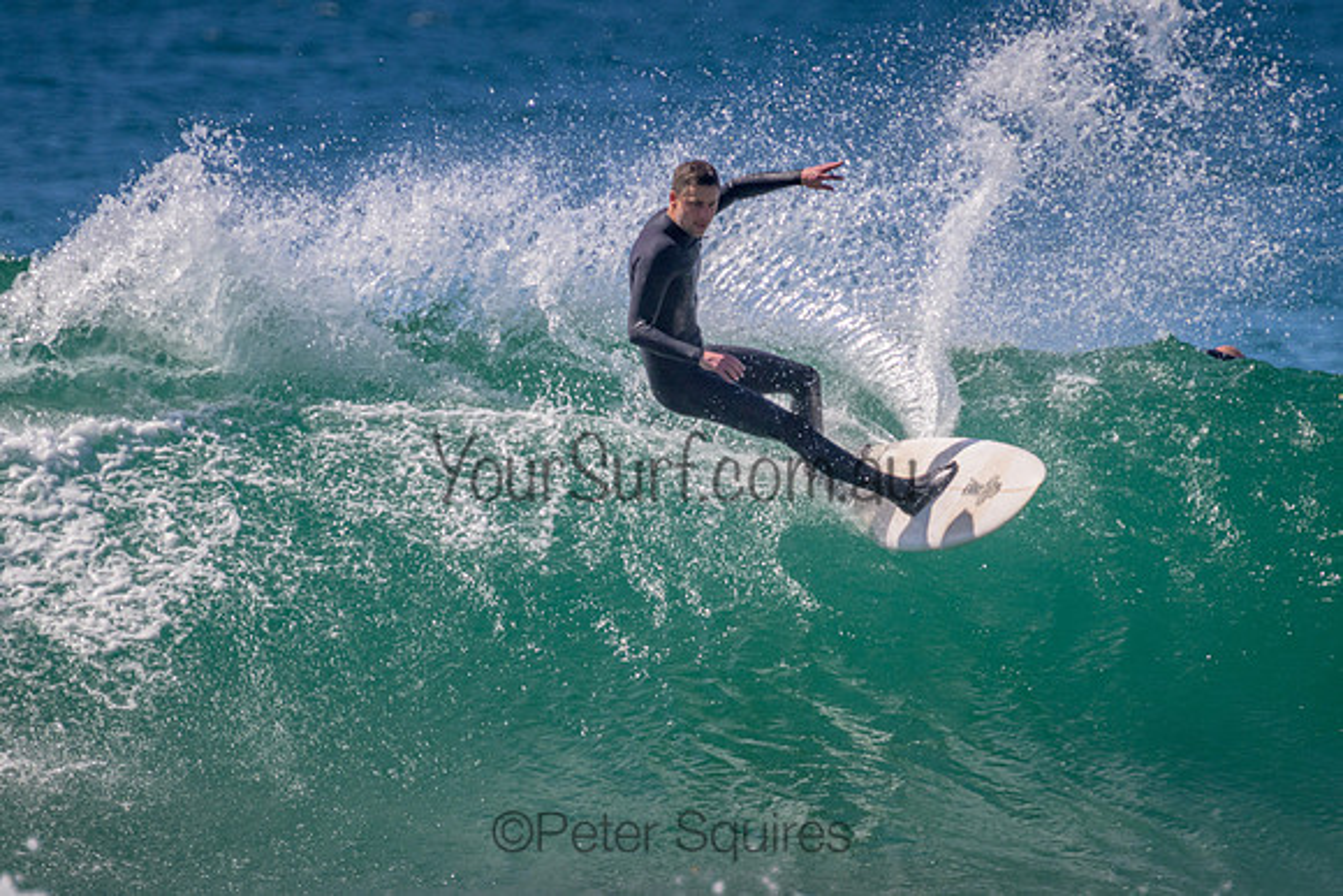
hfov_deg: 2.3
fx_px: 34012
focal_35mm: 912
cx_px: 703
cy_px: 510
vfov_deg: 1.5
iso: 800
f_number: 11
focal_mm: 800
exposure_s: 1/1600
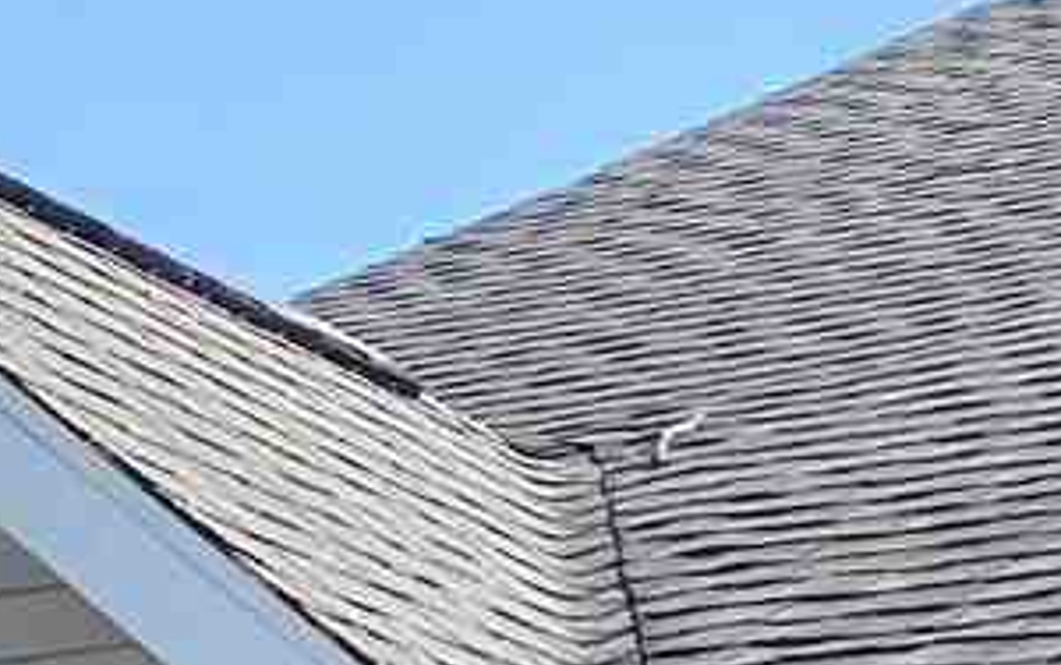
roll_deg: -0.7
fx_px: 5440
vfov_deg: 6.3
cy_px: 2112
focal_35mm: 188
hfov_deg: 11.0
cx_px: 1160
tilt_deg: +0.9
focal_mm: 4.25
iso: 32
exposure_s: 1/793
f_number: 1.8
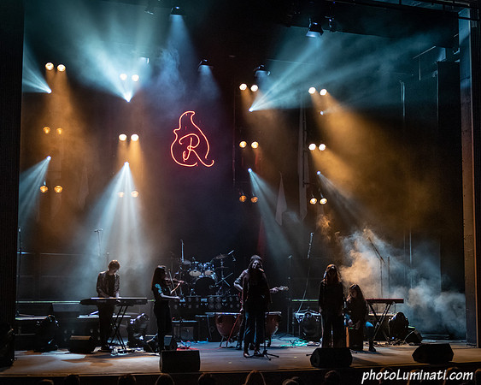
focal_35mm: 52
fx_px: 738
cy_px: 227
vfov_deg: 29.2
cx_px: 247
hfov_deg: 36.1
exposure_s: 1/125
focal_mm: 38
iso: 2500
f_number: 2.8
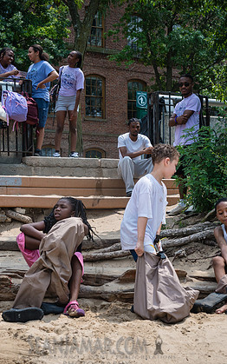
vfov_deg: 27.8
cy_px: 192
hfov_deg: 17.6
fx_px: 732
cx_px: 101
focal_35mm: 74
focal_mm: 44
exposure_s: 1/800
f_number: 5
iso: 160
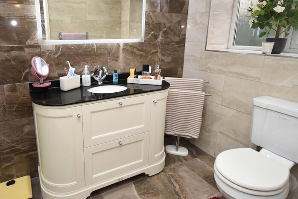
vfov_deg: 56.8
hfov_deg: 77.2
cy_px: 79
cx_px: 113
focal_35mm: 22
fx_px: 182
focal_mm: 10
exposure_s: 1/125
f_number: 4
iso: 900
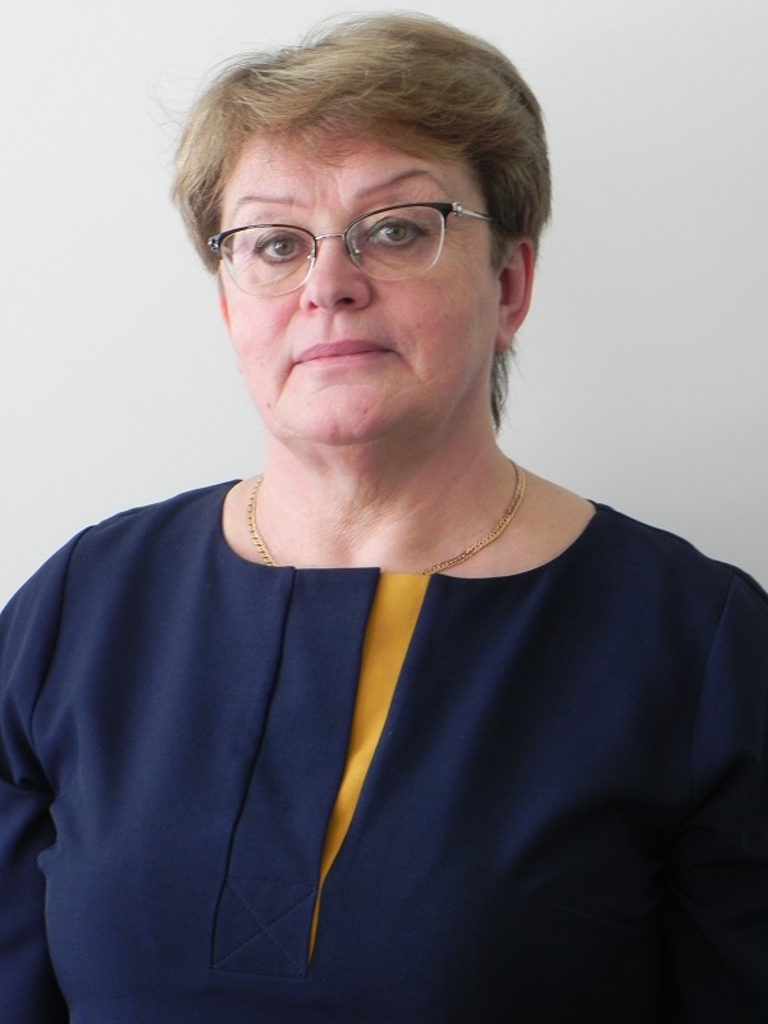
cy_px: 512
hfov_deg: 14.1
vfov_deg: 18.7
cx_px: 384
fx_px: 3106
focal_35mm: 105
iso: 258
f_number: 4
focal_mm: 18.8
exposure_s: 1/30
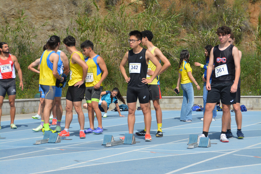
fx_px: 674
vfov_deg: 14.7
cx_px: 130
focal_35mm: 93
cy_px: 87
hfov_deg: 21.9
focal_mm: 62
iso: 400
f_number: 7.1
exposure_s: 1/2000
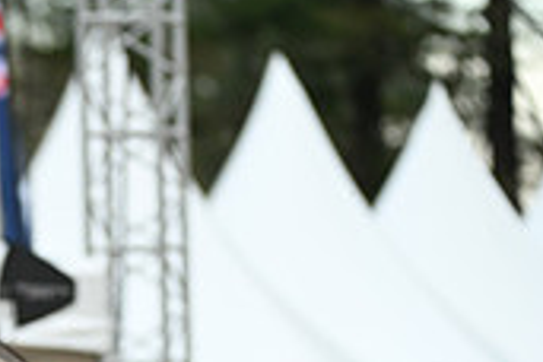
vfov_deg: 1.9
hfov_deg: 2.9
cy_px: 567
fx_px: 10769
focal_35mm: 714
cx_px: -222
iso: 1600
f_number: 4.5
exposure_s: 1/1250
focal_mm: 210
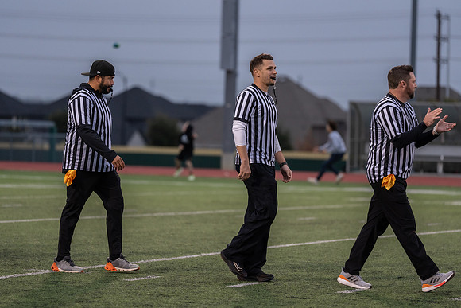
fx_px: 2282
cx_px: 230
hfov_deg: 11.5
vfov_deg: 7.7
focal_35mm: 178
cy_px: 154
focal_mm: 170
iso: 1600
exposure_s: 1/1000
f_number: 2.8
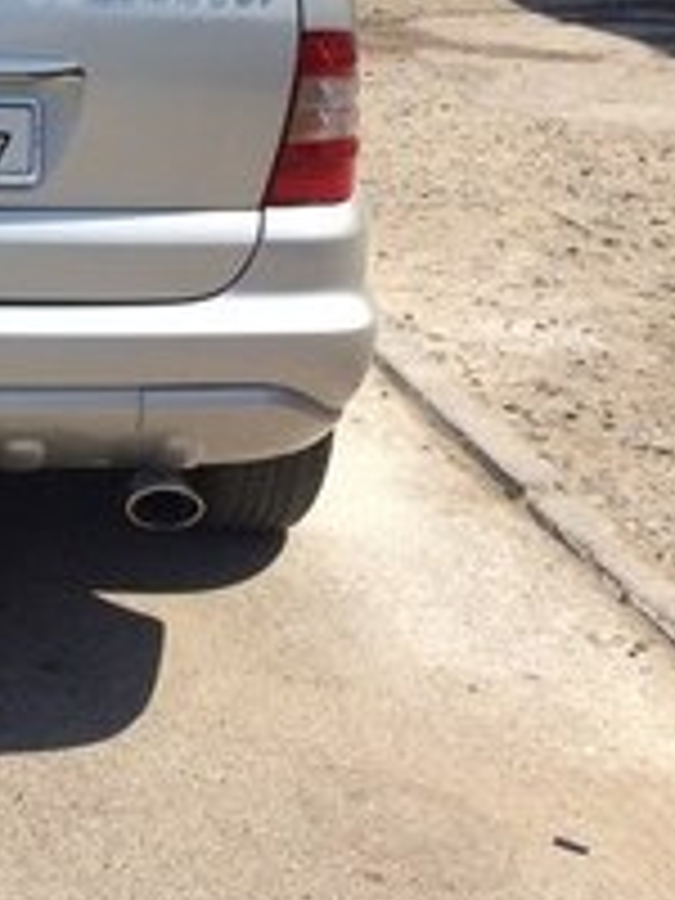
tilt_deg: -5.0
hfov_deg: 19.4
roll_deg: +1.6
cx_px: -108
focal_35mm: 72
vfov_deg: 25.4
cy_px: -45
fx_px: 1872
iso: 32
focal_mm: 4.15
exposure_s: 1/2564
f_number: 2.2
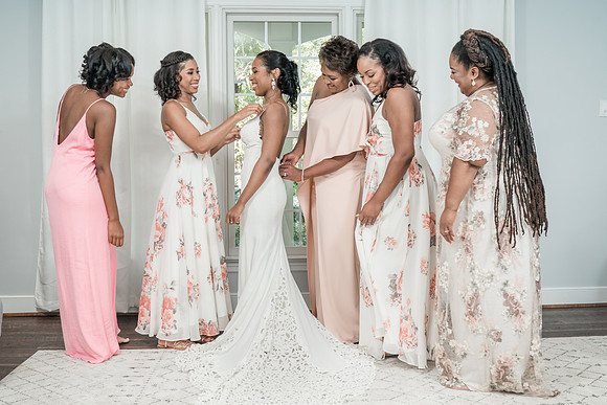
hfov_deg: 50.0
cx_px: 323
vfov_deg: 34.6
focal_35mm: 39
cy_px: 207
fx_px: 651
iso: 1600
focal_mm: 35
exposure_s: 1/200
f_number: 5.6
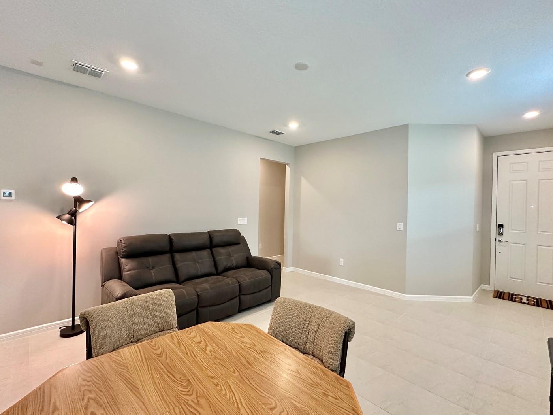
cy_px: 207
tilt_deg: +0.0
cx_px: 276
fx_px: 256
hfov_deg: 94.5
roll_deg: -1.2
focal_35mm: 16
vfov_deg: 78.1
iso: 320
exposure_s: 1/120
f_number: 2.2
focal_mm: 2.22
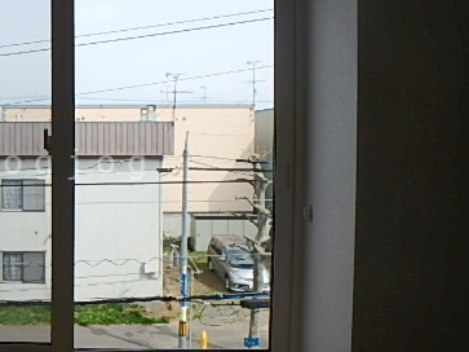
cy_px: 164
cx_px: 63
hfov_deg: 46.2
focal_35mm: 37
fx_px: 501
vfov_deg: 38.6
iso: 125
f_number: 3.5
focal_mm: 3.7
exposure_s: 1/1000
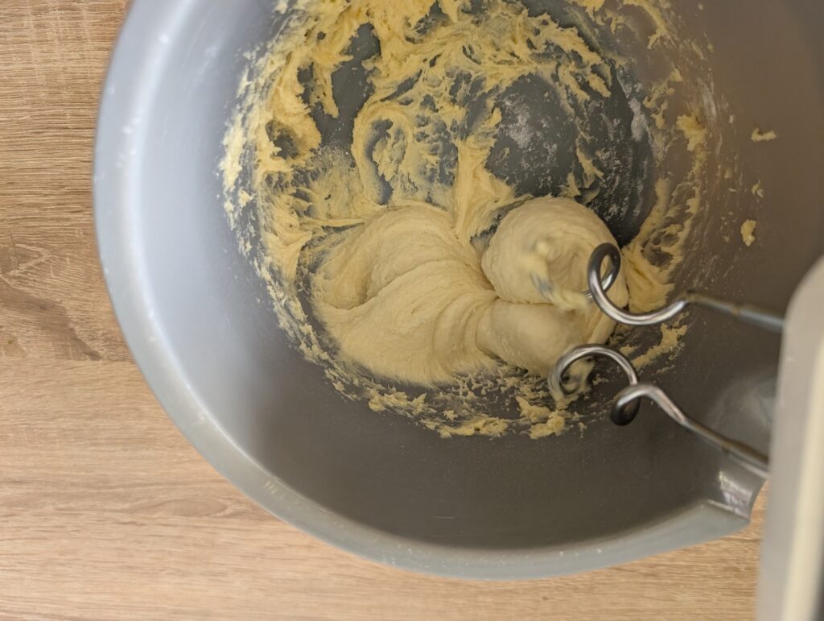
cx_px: 412
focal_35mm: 24
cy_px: 310
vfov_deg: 56.9
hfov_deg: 71.5
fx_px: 572
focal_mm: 6.9
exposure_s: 1/414
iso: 1415
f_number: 1.68
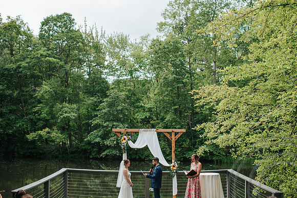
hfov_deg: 37.4
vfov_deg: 25.4
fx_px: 439
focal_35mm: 53
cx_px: 157
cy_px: 99
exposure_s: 1/400
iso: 100
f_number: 2.8
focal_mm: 50
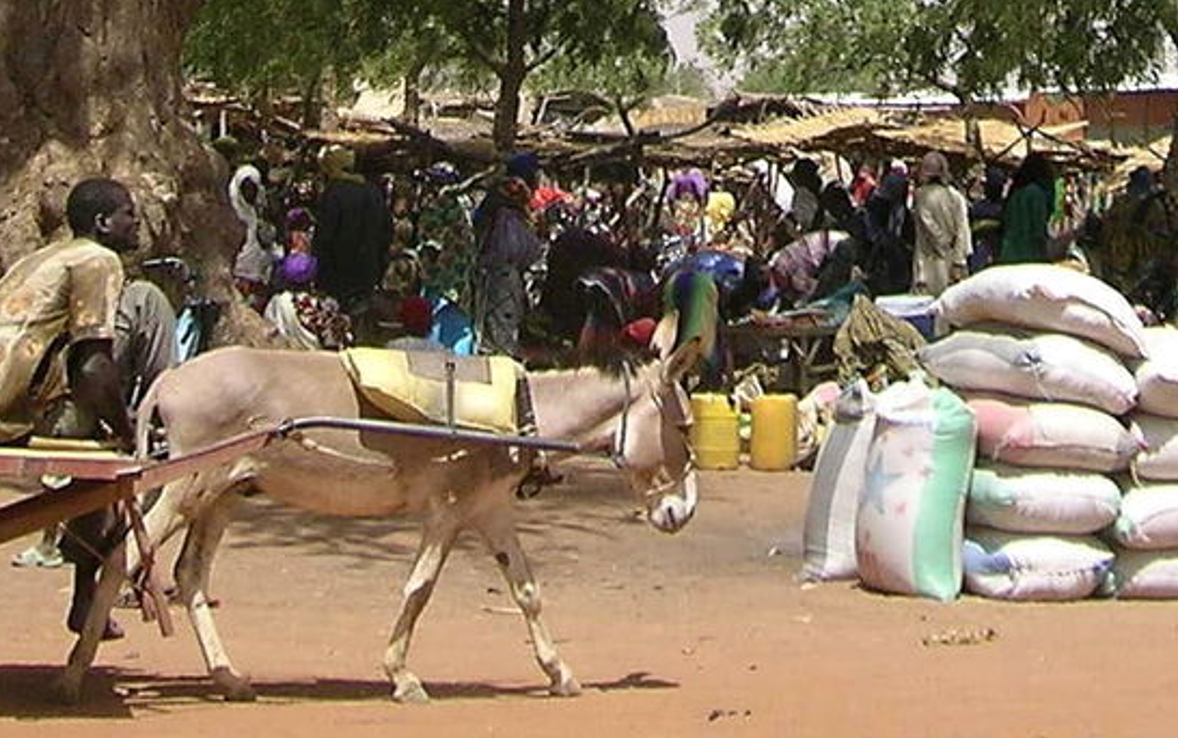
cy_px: -637
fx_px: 6939
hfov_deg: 9.7
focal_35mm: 216
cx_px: 975
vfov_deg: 6.0
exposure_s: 1/1359
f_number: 3.1
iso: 50
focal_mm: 5.8
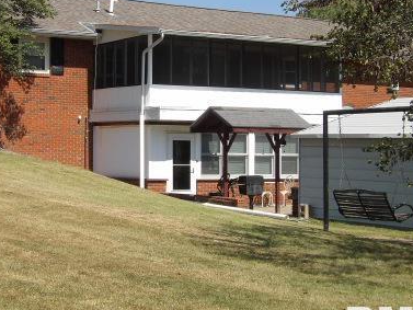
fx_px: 931
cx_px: 163
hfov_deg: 25.0
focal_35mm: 78
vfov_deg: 18.8
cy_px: 100
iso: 100
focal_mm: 8.2
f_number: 3.8
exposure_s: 1/689
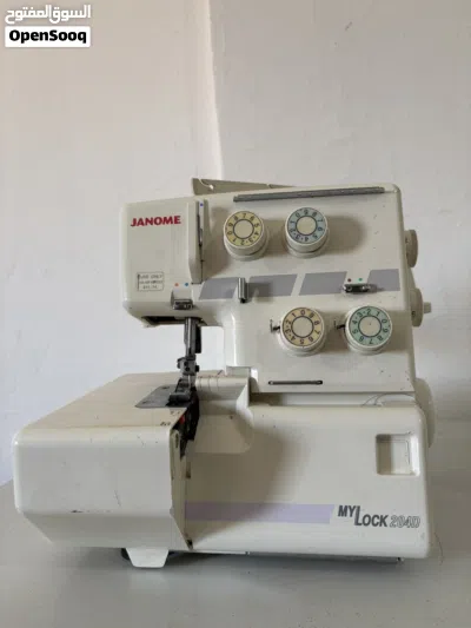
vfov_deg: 67.3
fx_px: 472
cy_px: 314
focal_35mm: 26
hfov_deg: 53.1
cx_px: 236
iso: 125
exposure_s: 1/100
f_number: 1.6
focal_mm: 5.96
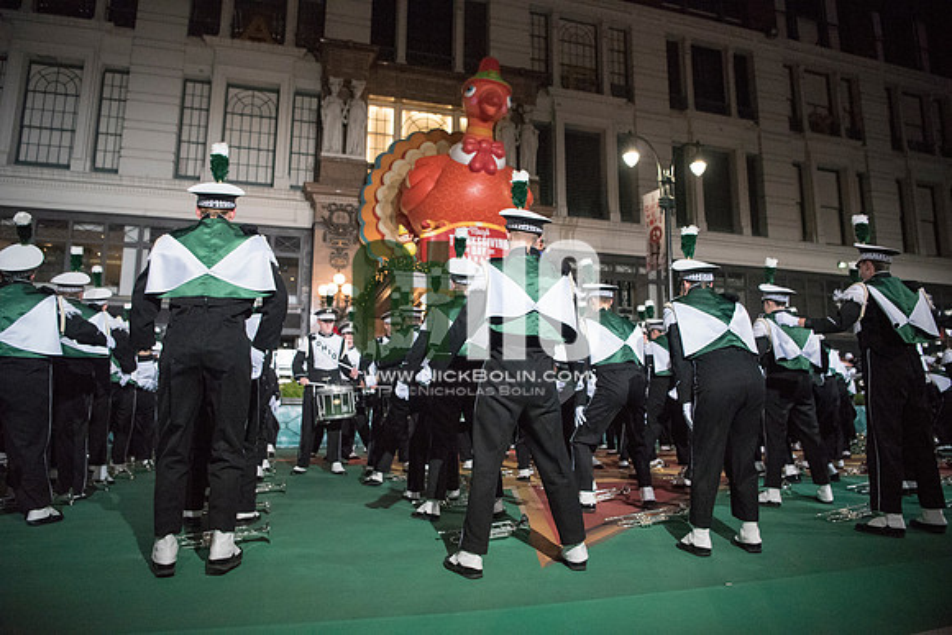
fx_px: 635
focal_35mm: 24
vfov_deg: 53.2
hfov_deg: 73.7
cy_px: 318
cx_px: 476
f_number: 2.8
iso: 8000
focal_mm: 24
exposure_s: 1/3200
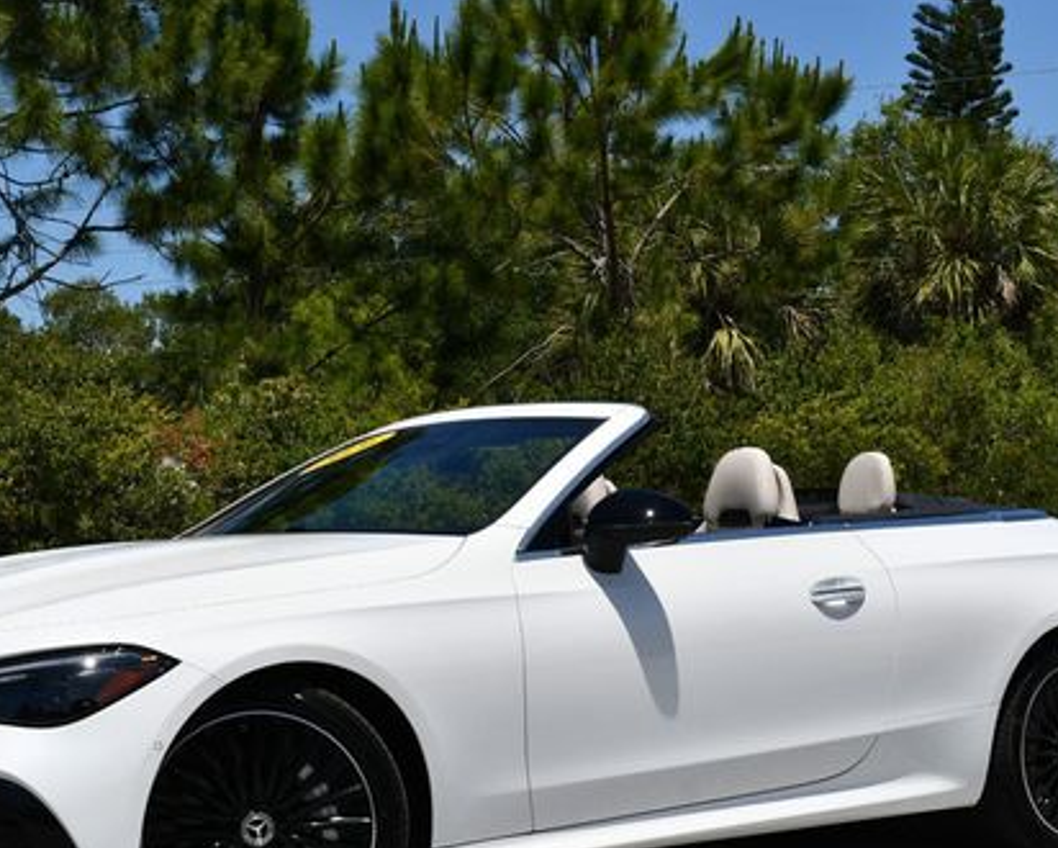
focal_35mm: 70
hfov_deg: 27.1
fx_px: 2193
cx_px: 429
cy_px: 504
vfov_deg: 21.8
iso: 100
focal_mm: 24
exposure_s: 1/320
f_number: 9
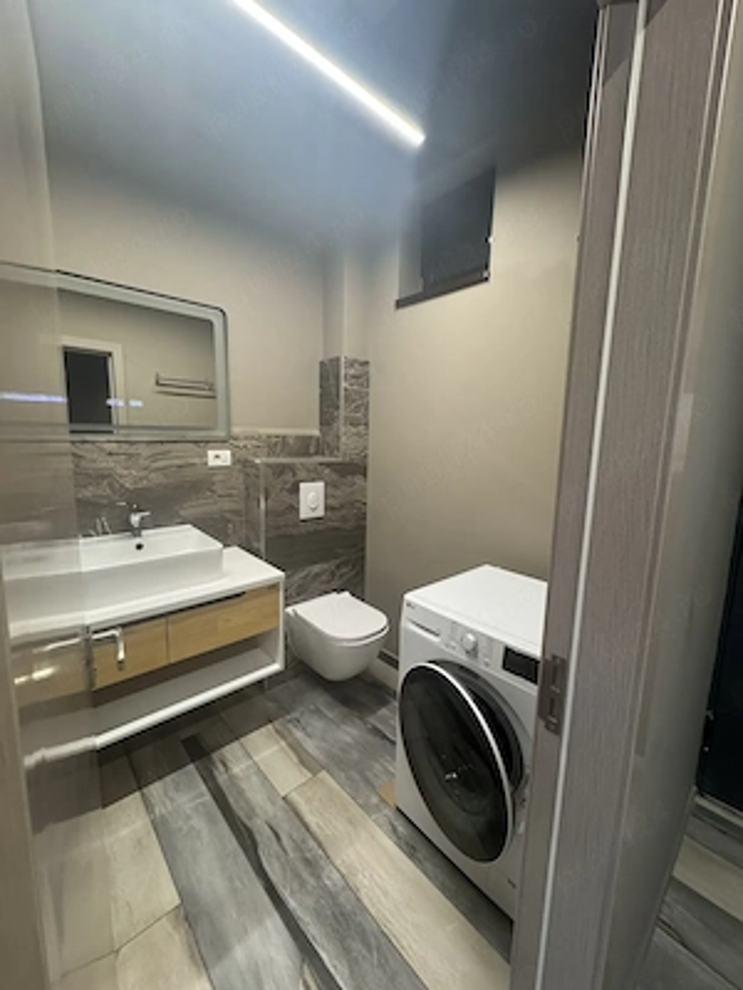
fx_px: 401
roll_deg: -0.6
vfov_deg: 102.1
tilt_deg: -8.6
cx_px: 372
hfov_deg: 85.7
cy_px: 495
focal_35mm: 14
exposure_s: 1/74
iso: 320
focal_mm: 2.22
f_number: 2.2
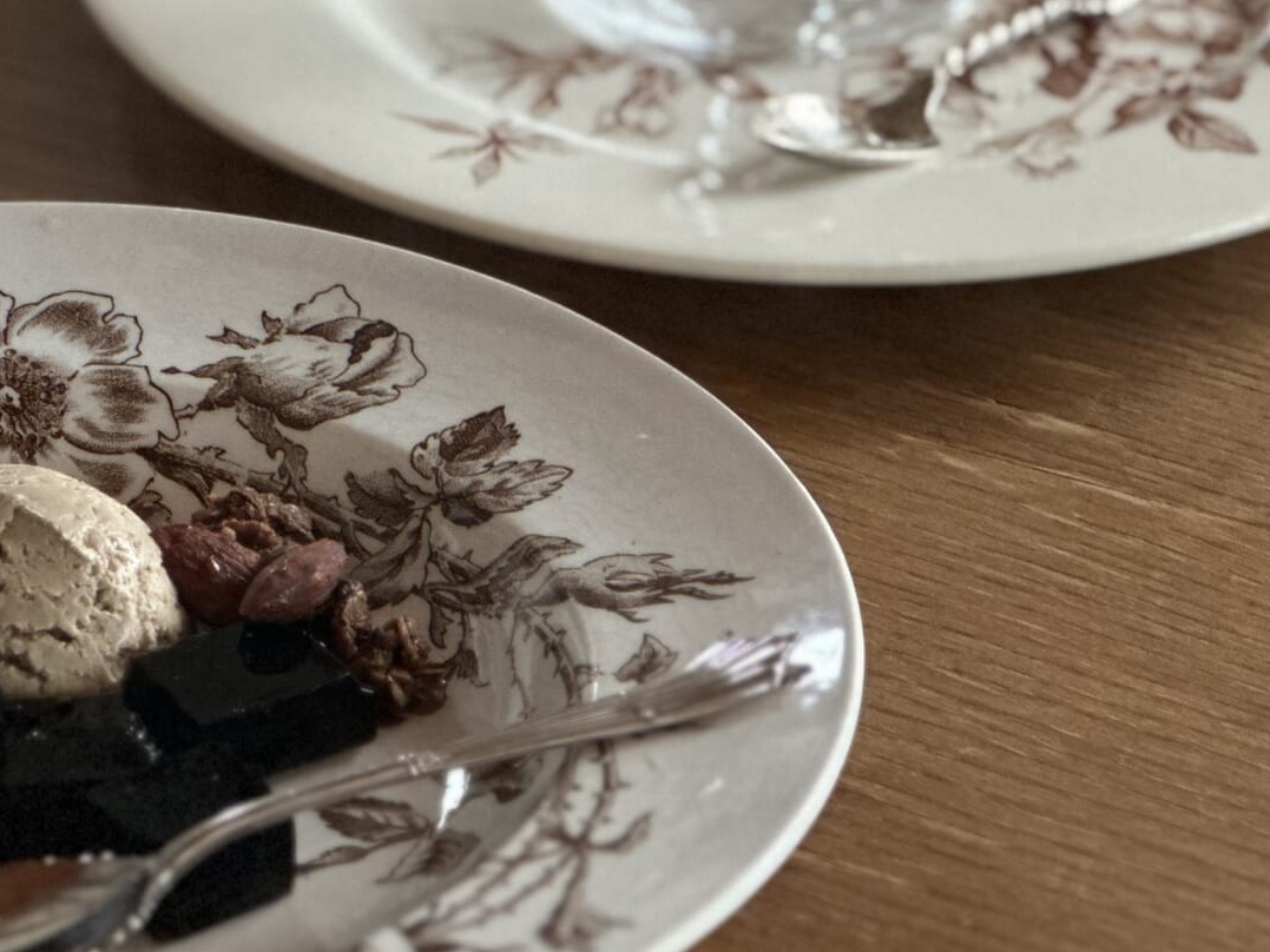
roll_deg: +1.2
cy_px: 131
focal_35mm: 183
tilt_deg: -27.3
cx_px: 276
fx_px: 6715
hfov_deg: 10.8
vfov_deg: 8.1
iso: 400
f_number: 2.8
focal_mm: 9
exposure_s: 1/38
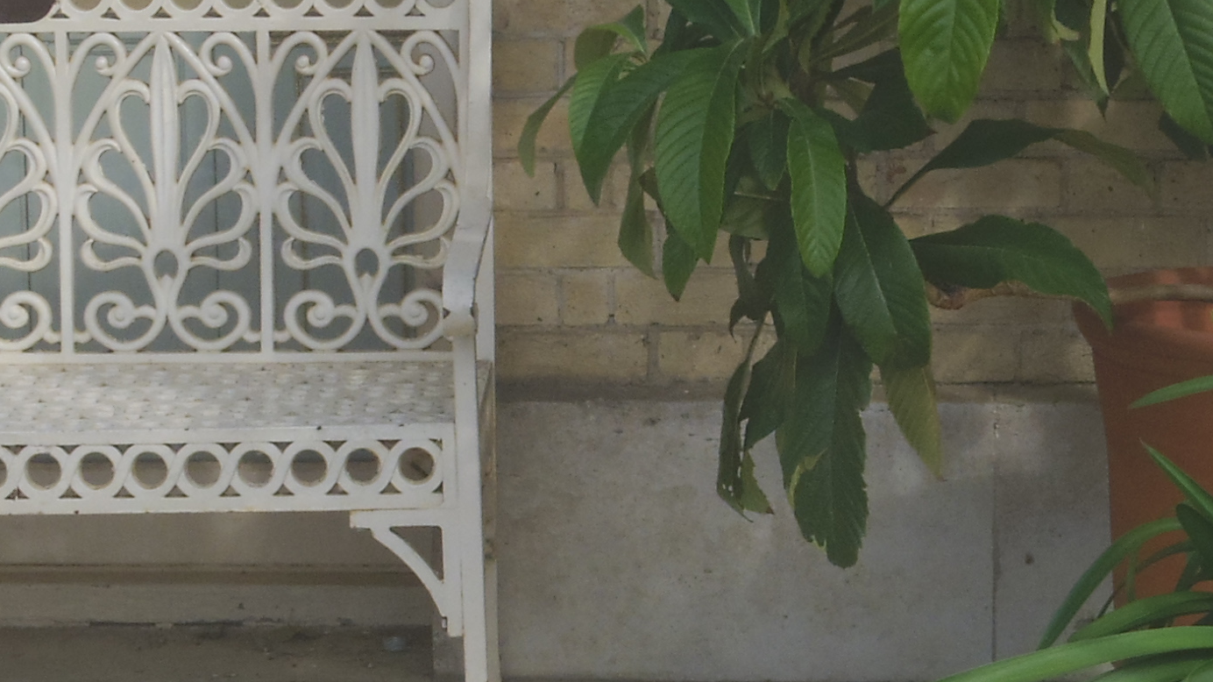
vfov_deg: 8.2
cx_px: 608
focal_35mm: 148
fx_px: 4760
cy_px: 412
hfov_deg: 14.5
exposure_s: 1/400
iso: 125
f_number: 5
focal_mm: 8.5
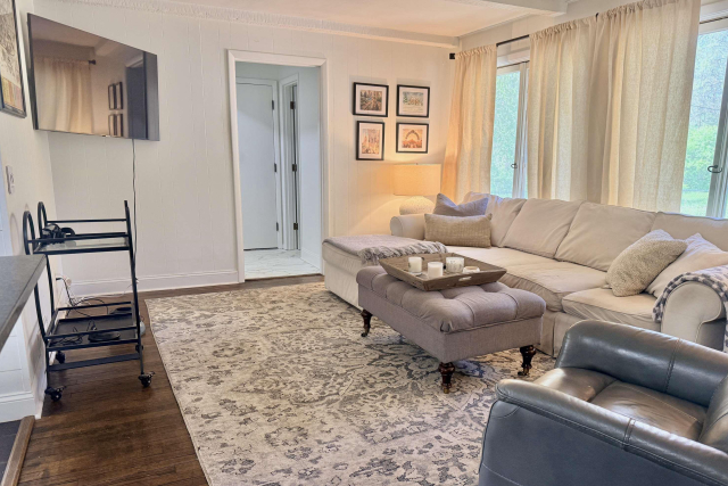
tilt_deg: -11.4
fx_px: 526
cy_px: 267
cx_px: 375
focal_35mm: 26
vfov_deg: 49.5
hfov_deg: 69.4
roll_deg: -0.7
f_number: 1.78
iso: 125
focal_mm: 6.76
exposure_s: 1/60
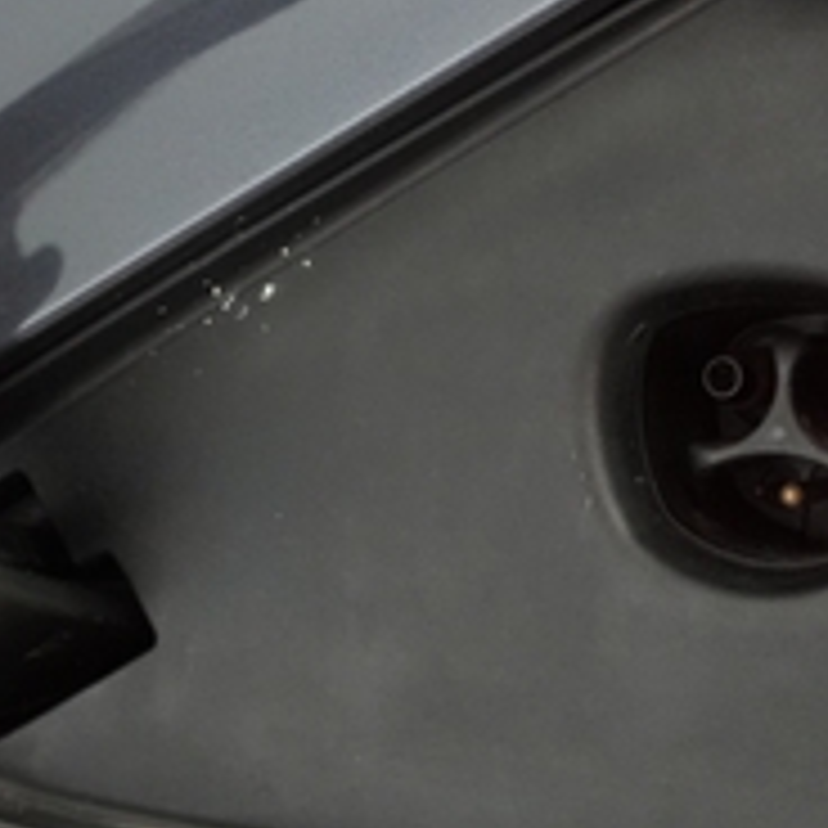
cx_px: 639
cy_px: 585
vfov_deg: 22.3
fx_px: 2084
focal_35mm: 77
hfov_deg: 22.2
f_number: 4.5
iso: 6400
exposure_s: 1/125
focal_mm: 26
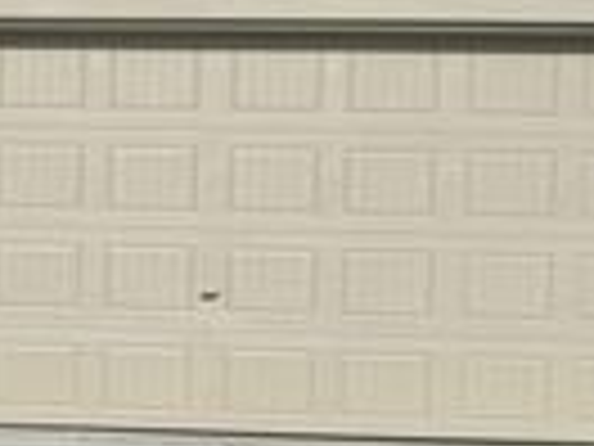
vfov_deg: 16.2
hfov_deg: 19.5
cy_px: 232
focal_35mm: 91
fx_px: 1562
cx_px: -225
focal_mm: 6.76
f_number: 1.78
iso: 64
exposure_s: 1/12346
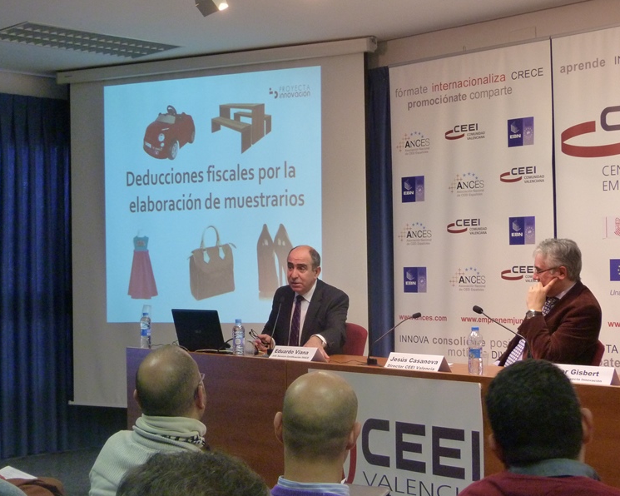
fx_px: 1083
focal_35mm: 59
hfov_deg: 31.9
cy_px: 260
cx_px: 282
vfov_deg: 25.8
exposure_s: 1/25
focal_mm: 7.9
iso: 400
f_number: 3.2
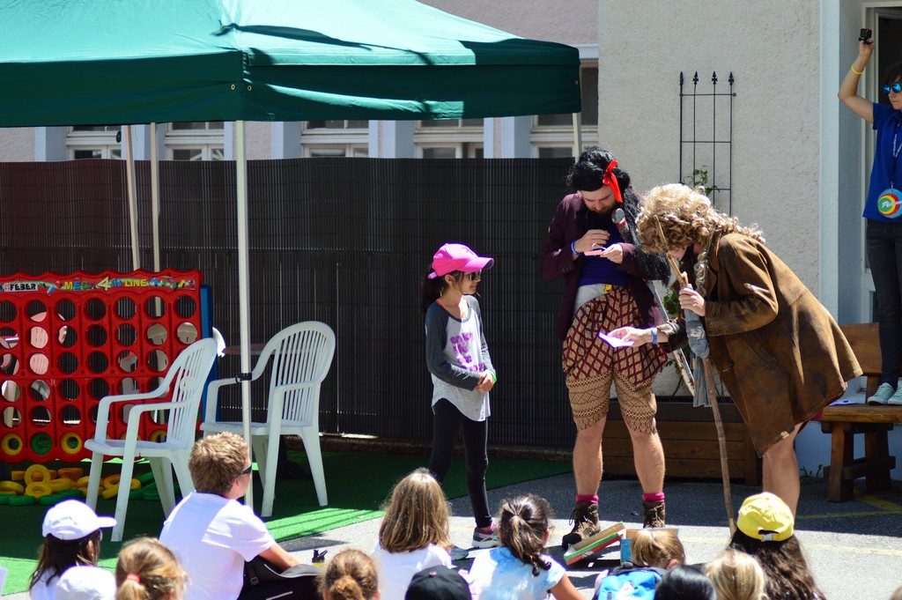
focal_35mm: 112
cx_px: 451
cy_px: 300
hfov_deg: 18.2
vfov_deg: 12.2
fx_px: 2816
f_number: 4
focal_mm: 75
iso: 100
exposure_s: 1/320
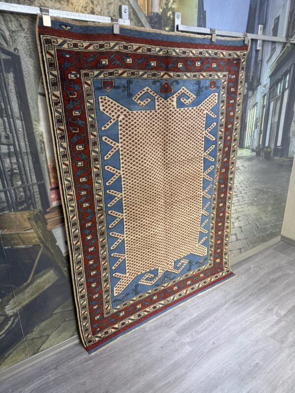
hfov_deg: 56.8
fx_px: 273
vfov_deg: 71.6
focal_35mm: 24
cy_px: 196
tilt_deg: -21.0
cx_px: 148
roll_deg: +1.6
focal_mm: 6.76
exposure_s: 1/100
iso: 80
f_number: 1.78
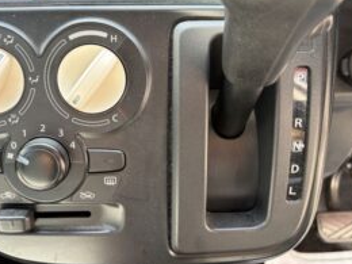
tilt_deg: -26.8
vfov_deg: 40.6
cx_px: 133
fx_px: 356
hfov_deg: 52.1
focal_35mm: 35
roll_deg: +1.2
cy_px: 116
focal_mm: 5.96
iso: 64
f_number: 1.6
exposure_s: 1/121
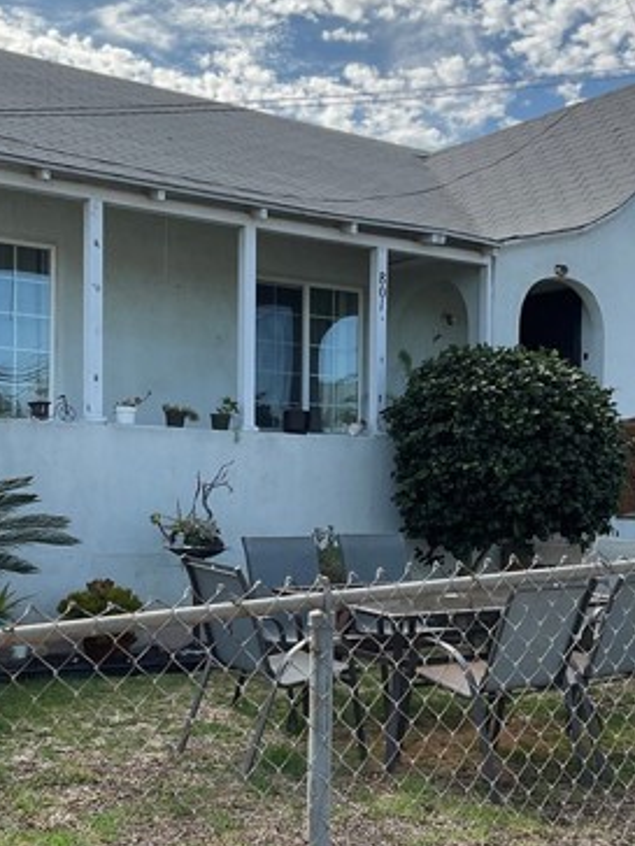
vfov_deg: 37.4
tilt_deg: -0.9
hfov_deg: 28.6
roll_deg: -0.4
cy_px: 507
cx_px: 302
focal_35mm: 51
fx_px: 1247
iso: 16
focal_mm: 3
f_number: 1.8
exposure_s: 1/1221
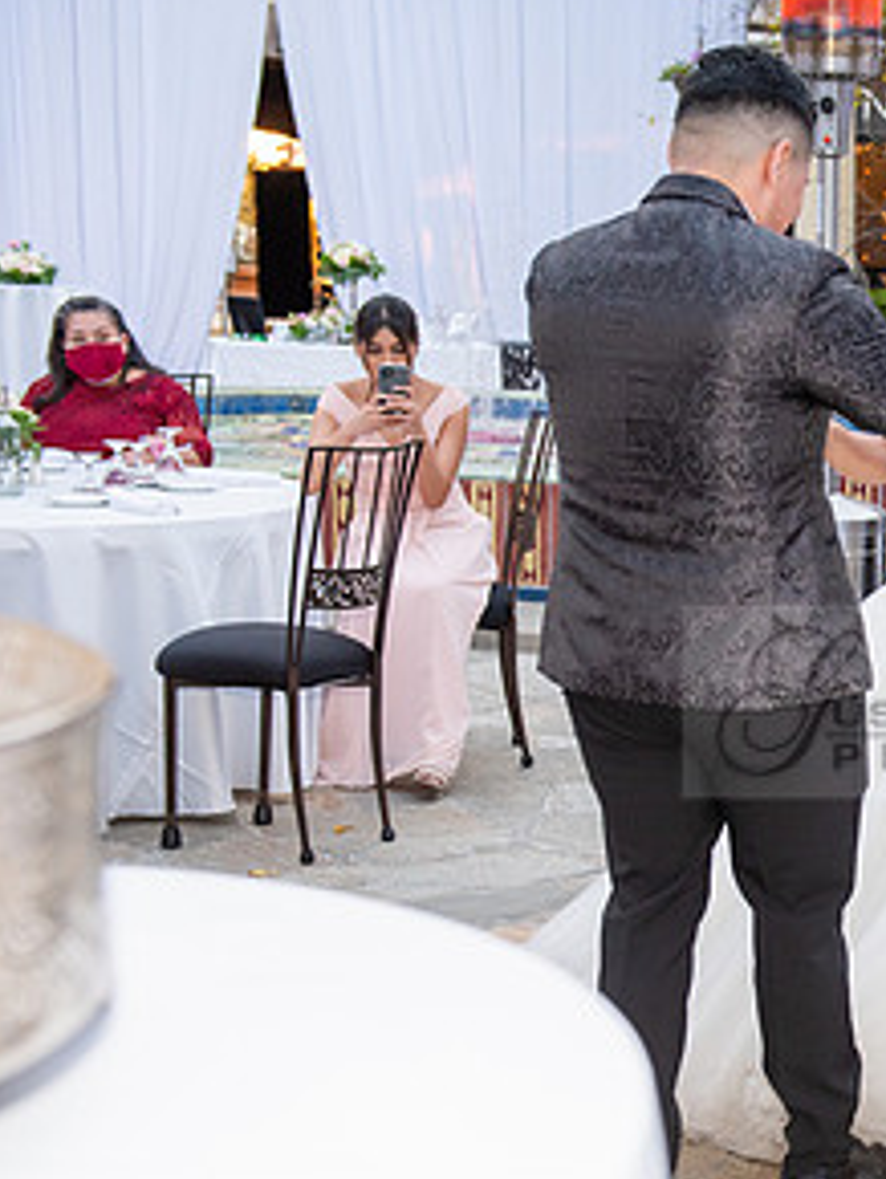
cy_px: 701
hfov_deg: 19.2
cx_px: 1036
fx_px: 2488
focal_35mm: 73
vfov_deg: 26.6
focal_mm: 38
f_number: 4
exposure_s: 1/160
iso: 800
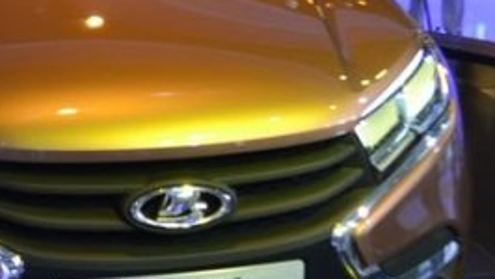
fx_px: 1116
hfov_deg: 24.4
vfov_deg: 14.1
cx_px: 61
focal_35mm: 85
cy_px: 40
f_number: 3.5
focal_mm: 18
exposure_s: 1/60
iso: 400
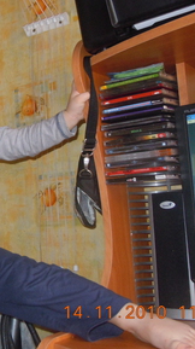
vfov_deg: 40.5
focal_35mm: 51
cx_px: -18
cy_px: 151
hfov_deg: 22.2
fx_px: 470
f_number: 3.5
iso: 400
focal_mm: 5.4
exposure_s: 1/30
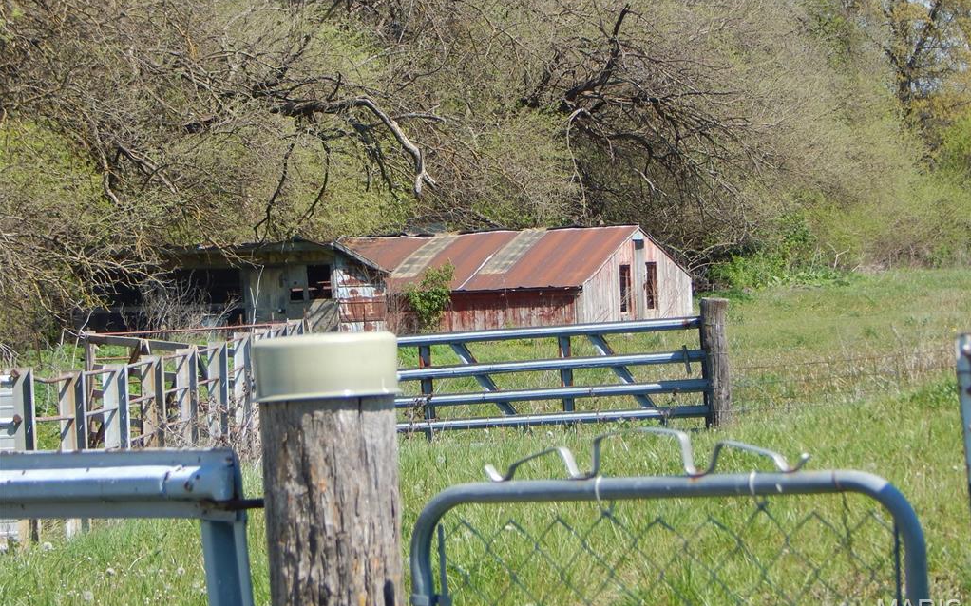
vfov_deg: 7.7
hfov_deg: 12.3
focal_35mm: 170
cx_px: 486
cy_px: 265
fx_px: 4497
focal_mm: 28.7
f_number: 5.1
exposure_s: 1/500
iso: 125
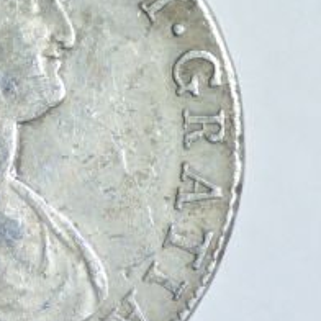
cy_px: 154
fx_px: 3368
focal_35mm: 321
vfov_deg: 5.5
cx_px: -67
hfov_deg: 5.4
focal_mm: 90
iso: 400
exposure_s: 1/200
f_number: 5.6
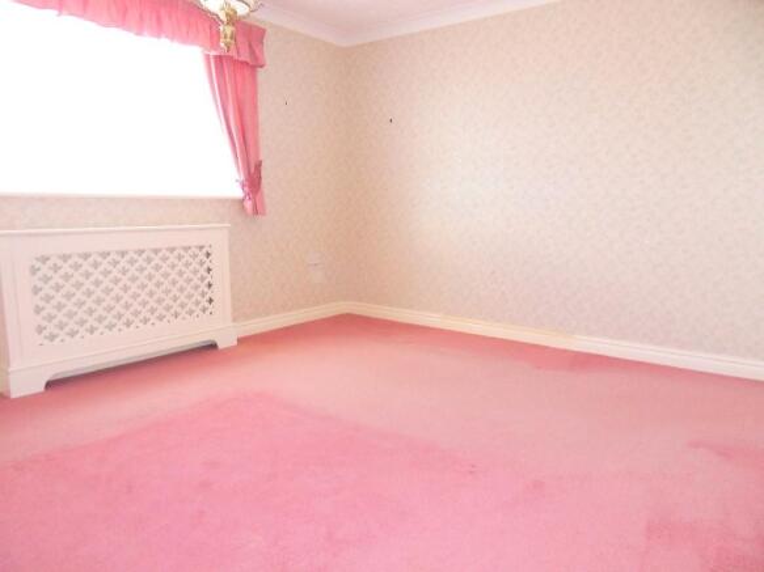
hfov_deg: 71.6
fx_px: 530
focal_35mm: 24
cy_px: 286
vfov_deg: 56.8
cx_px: 382
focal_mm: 4.2
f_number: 3.3
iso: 120
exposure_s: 1/30
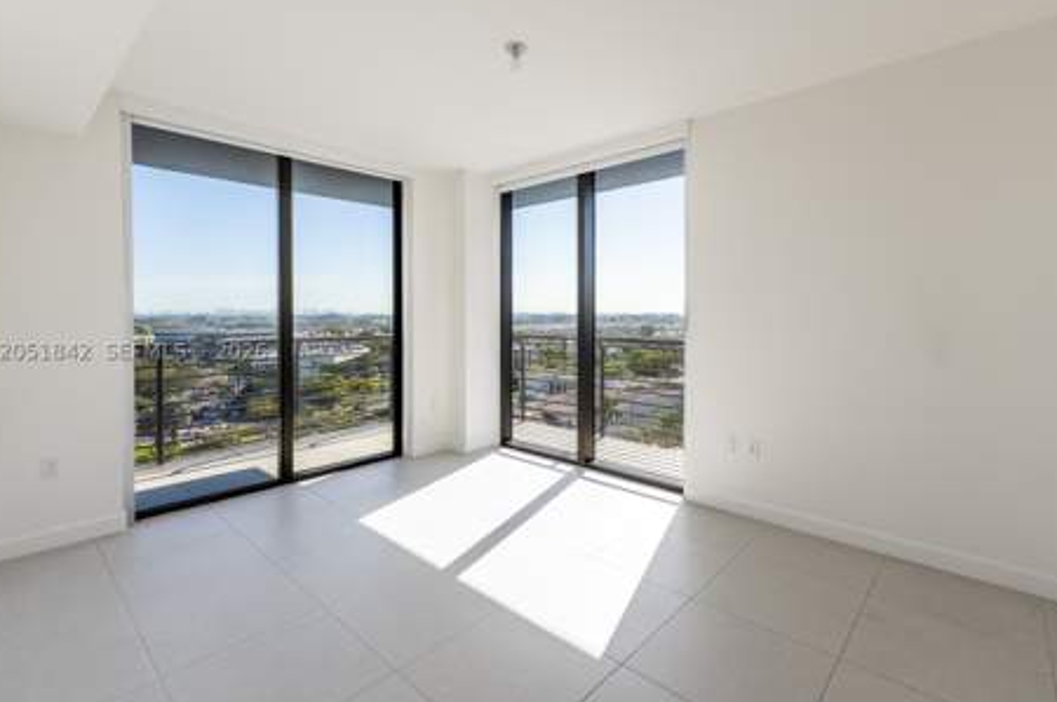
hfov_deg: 96.8
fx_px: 469
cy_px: 349
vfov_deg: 73.6
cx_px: 528
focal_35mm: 16
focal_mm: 10
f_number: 7.1
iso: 320
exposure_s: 1/1000
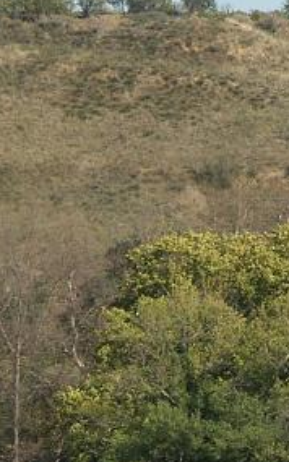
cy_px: 486
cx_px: 37
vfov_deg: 2.8
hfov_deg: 1.7
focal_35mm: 763
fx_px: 9620
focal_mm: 50.8
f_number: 7.1
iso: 64
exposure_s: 1/320
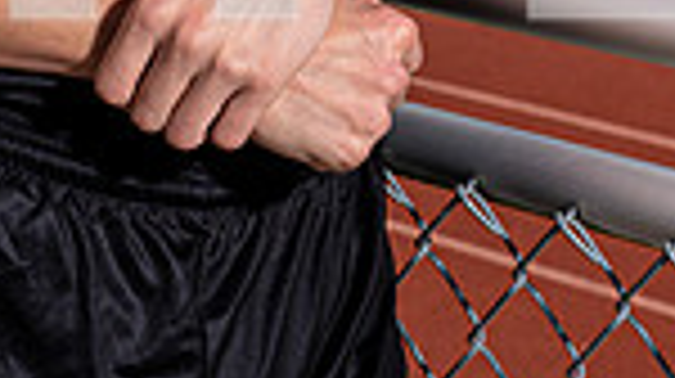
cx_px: 171
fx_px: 2986
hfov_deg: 12.9
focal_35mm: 167
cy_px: -432
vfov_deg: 6.9
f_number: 8
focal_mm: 53
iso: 100
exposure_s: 1/250
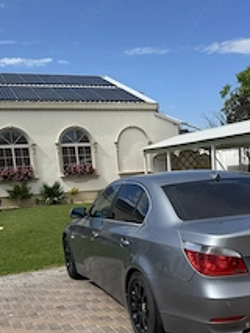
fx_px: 433
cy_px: 250
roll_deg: +2.1
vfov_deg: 40.8
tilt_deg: -8.3
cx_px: 183
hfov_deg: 31.7
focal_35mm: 45
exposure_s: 1/4608
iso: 80
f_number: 1.78
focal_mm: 6.76
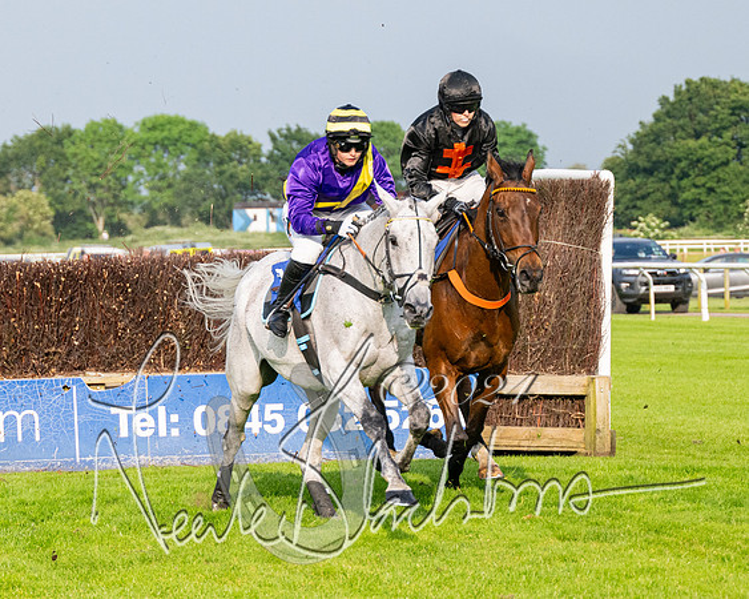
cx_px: 235
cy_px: 254
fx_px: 4445
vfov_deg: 7.7
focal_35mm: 201
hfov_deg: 9.6
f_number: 4
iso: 400
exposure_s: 1/4000
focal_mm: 98
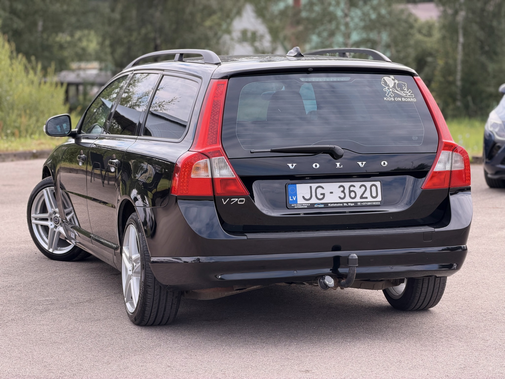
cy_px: 190
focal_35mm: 100
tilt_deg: -4.9
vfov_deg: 14.8
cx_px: 252
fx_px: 1459
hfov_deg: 19.6
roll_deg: +0.0
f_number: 2.8
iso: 50
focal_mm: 16.89
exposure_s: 1/276
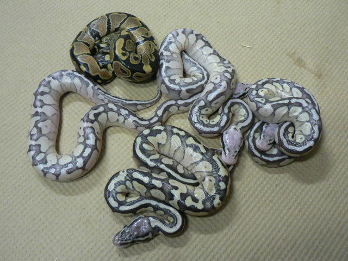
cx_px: 174
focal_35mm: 36
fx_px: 362
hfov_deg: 51.4
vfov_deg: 39.7
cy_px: 130
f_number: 2.8
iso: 200
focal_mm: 6
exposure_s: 1/13
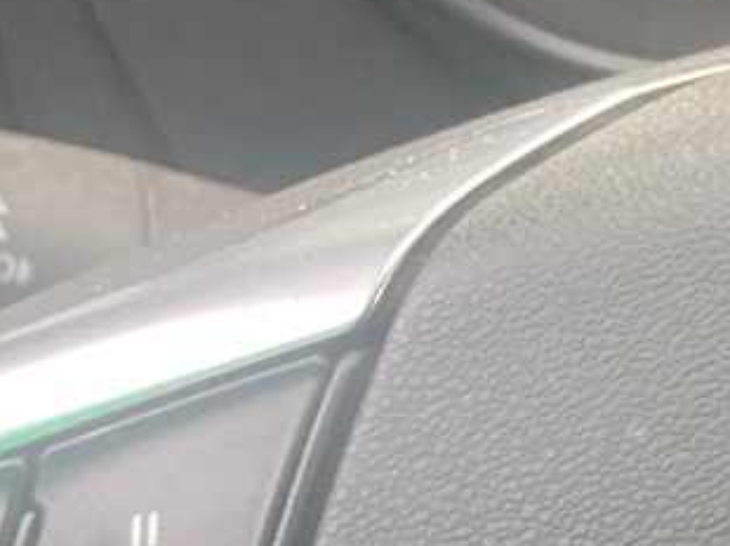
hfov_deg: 11.3
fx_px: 3182
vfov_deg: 9.8
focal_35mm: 151
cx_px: 1646
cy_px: 424
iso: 100
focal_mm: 4.2
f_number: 1.6
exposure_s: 1/121
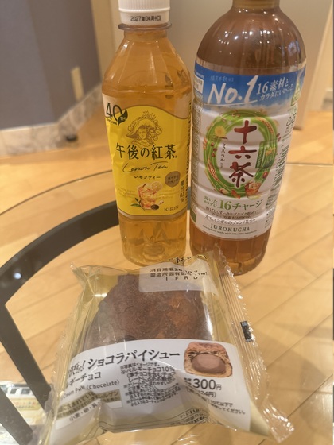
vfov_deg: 71.6
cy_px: 222
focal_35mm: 24
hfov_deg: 56.8
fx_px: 309
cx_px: 167
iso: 320
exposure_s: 1/50
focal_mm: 6.76
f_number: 1.78
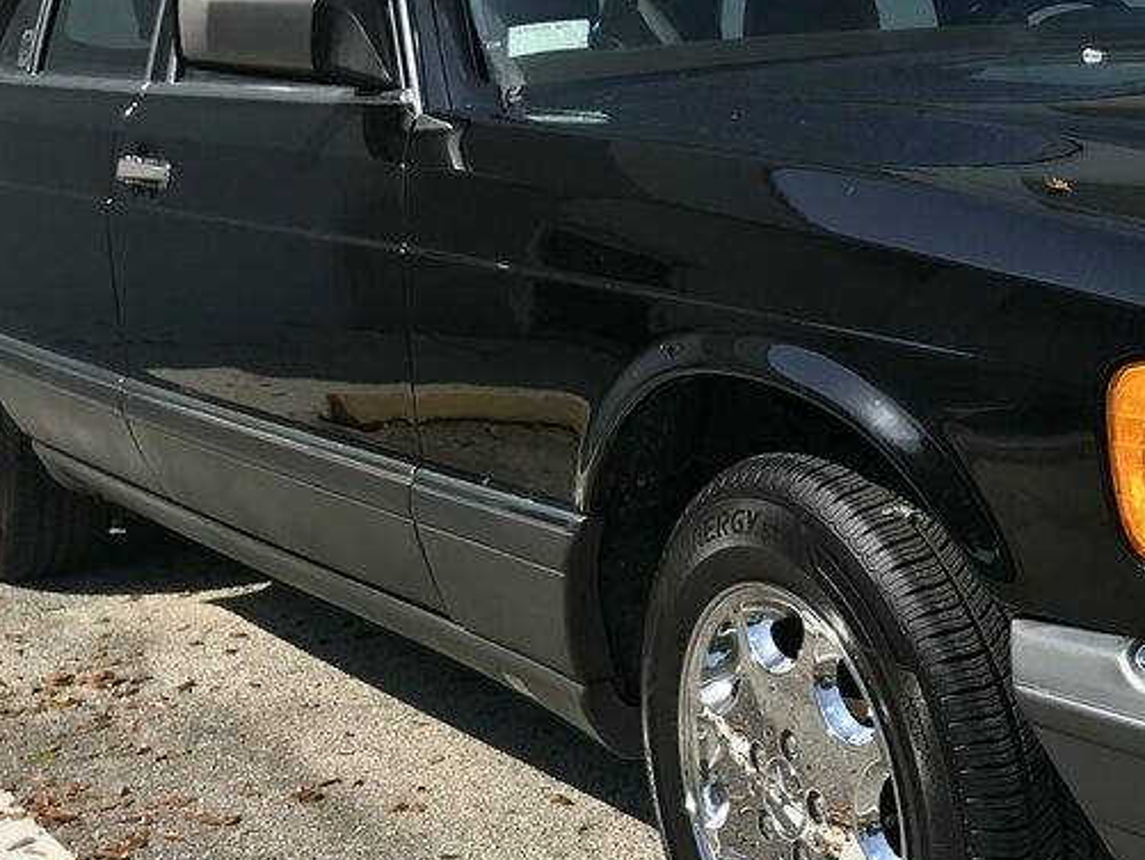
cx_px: 1097
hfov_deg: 27.6
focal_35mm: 67
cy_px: 640
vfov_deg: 21.8
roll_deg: +3.8
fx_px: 2217
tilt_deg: -13.5
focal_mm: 3.99
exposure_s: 1/2128
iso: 20
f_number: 1.8
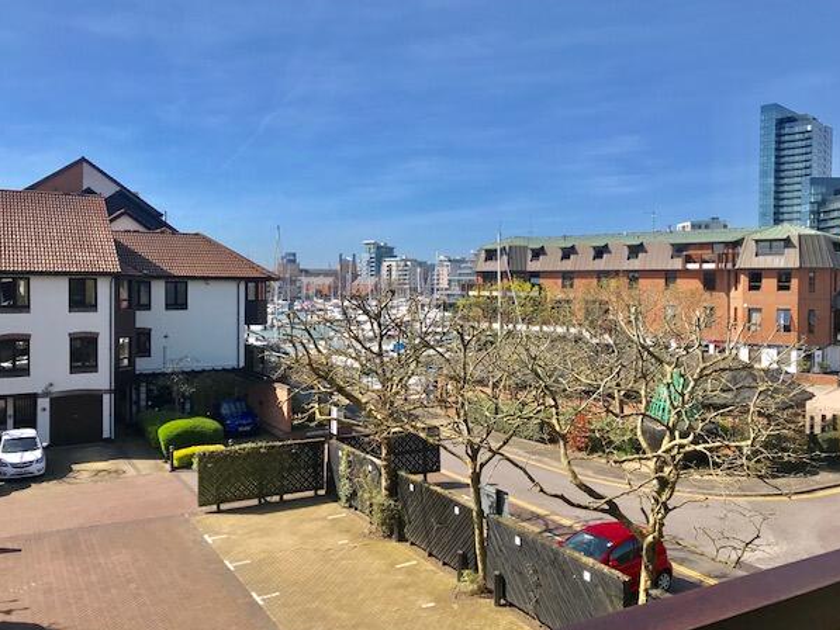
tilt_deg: -1.0
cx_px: 426
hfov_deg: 60.0
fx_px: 728
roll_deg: -0.6
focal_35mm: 30
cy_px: 304
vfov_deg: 46.8
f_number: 1.8
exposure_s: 1/2336
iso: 20
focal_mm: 3.99
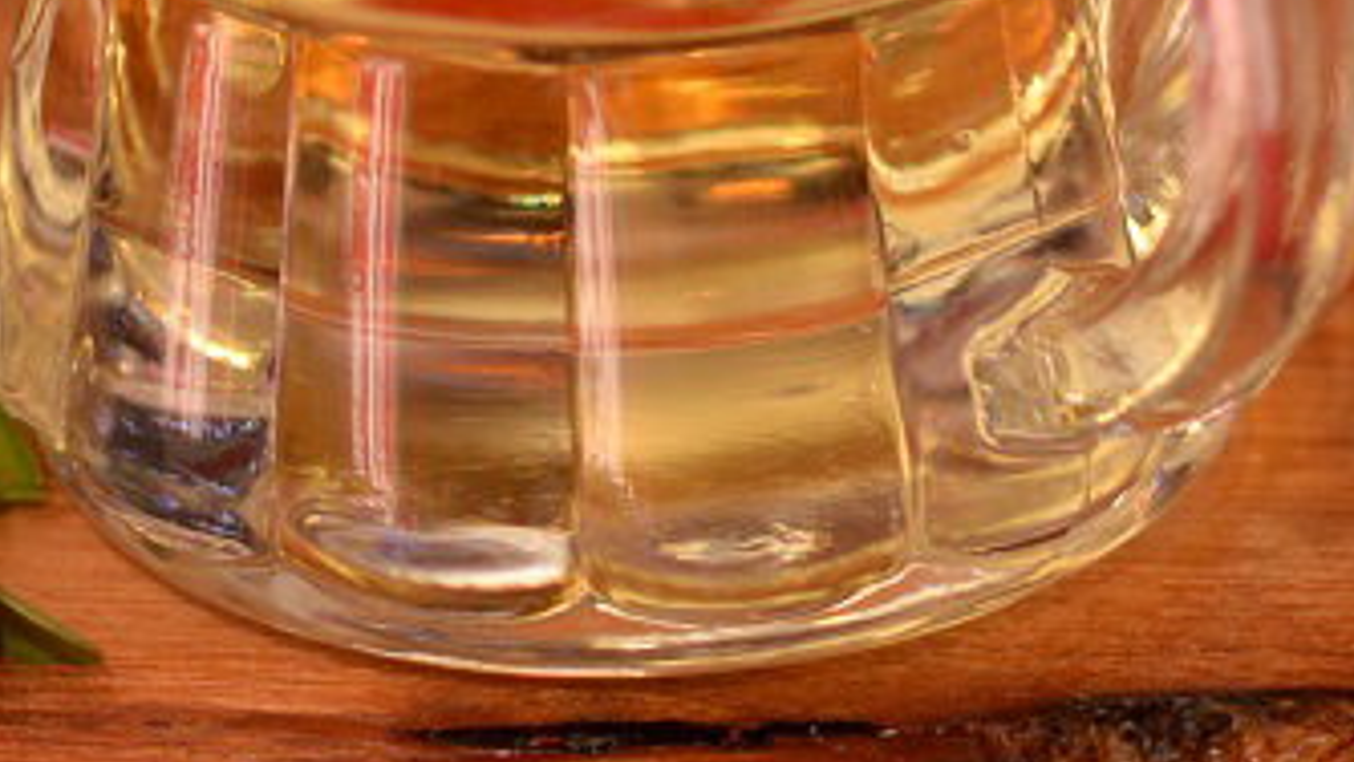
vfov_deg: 3.4
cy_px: -178
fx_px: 12712
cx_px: -458
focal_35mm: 354
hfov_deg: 6.0
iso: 200
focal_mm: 50
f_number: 4
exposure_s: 1/125
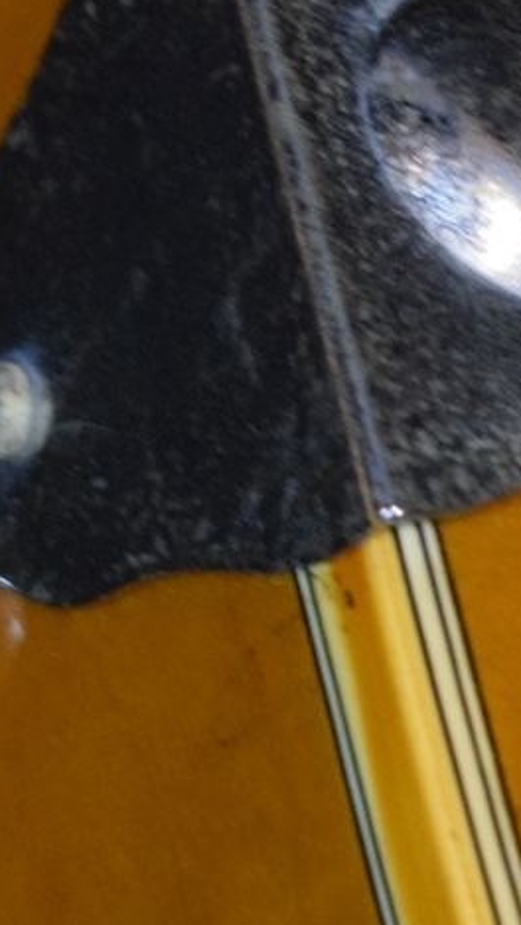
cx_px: 736
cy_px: 408
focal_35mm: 277
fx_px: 6791
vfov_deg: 7.8
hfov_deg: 4.4
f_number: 5.6
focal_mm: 55
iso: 3200
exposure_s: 1/30
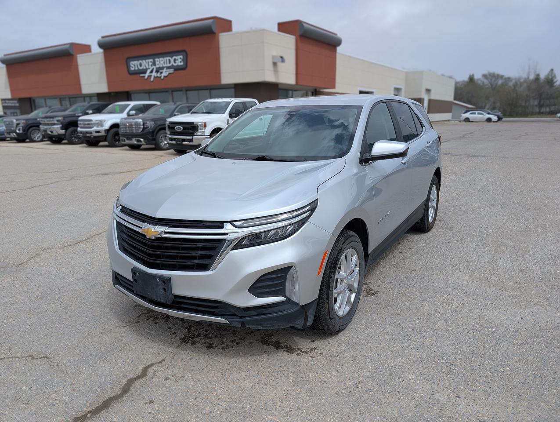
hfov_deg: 71.5
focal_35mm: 24
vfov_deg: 56.9
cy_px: 211
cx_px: 280
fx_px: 389
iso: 19
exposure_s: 1/1045
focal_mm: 6.9
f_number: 1.68
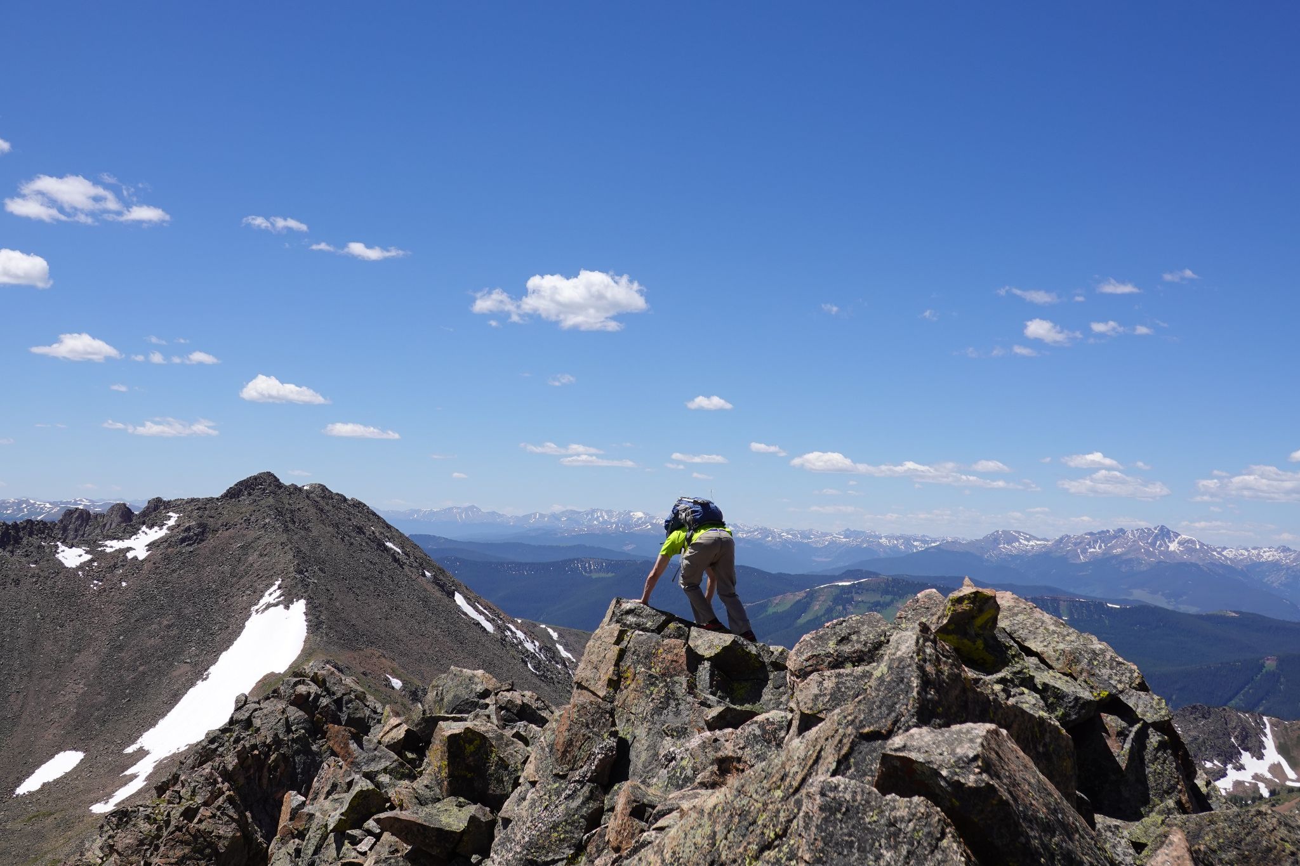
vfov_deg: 31.2
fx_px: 1553
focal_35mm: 43
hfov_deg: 45.4
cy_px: 433
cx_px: 650
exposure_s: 1/500
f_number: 5.6
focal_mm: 15.9
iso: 100
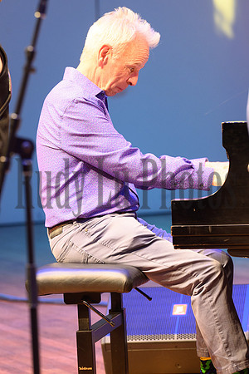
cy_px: 187
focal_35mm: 300
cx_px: 124
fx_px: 3112
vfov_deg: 6.9
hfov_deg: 4.6
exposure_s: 1/60
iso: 1600
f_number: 5
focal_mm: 200
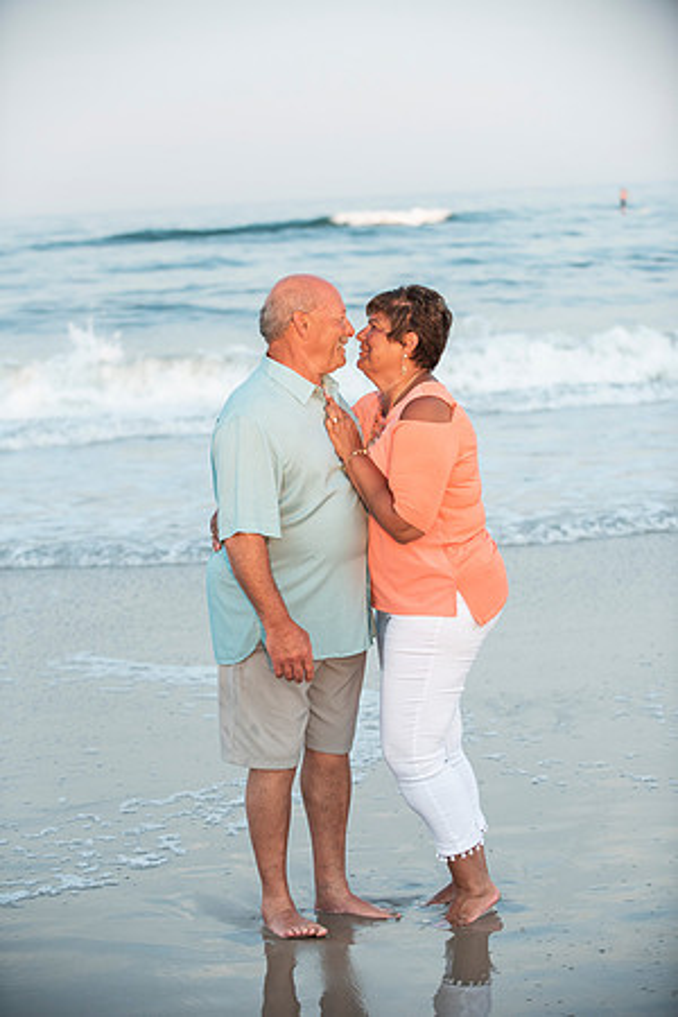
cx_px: 339
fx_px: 2429
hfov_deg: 15.9
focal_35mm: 86
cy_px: 508
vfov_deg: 23.6
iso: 800
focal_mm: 86
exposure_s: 1/1250
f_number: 3.5
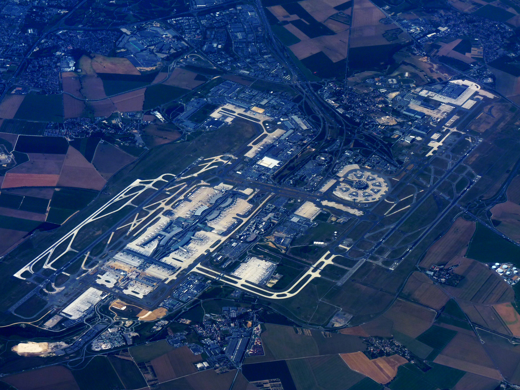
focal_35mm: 113
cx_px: 260
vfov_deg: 13.1
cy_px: 195
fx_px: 1697
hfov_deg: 17.4
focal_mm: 20.1
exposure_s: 1/400
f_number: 5.6
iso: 80
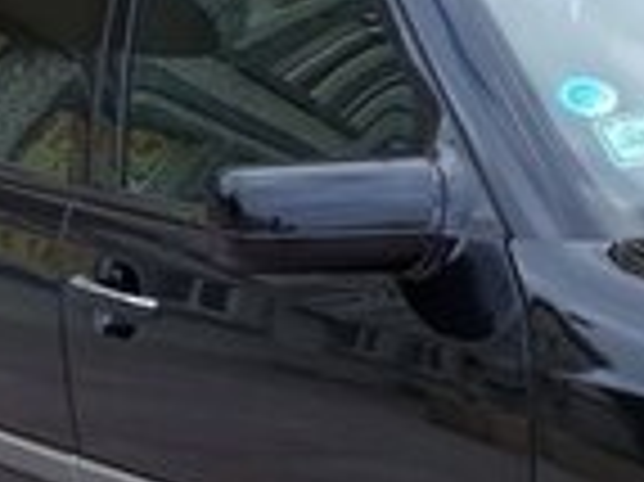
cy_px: 561
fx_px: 2324
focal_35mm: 125
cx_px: 1004
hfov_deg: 14.6
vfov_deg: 11.6
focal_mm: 3.71
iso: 40
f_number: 1.7
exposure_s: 1/350
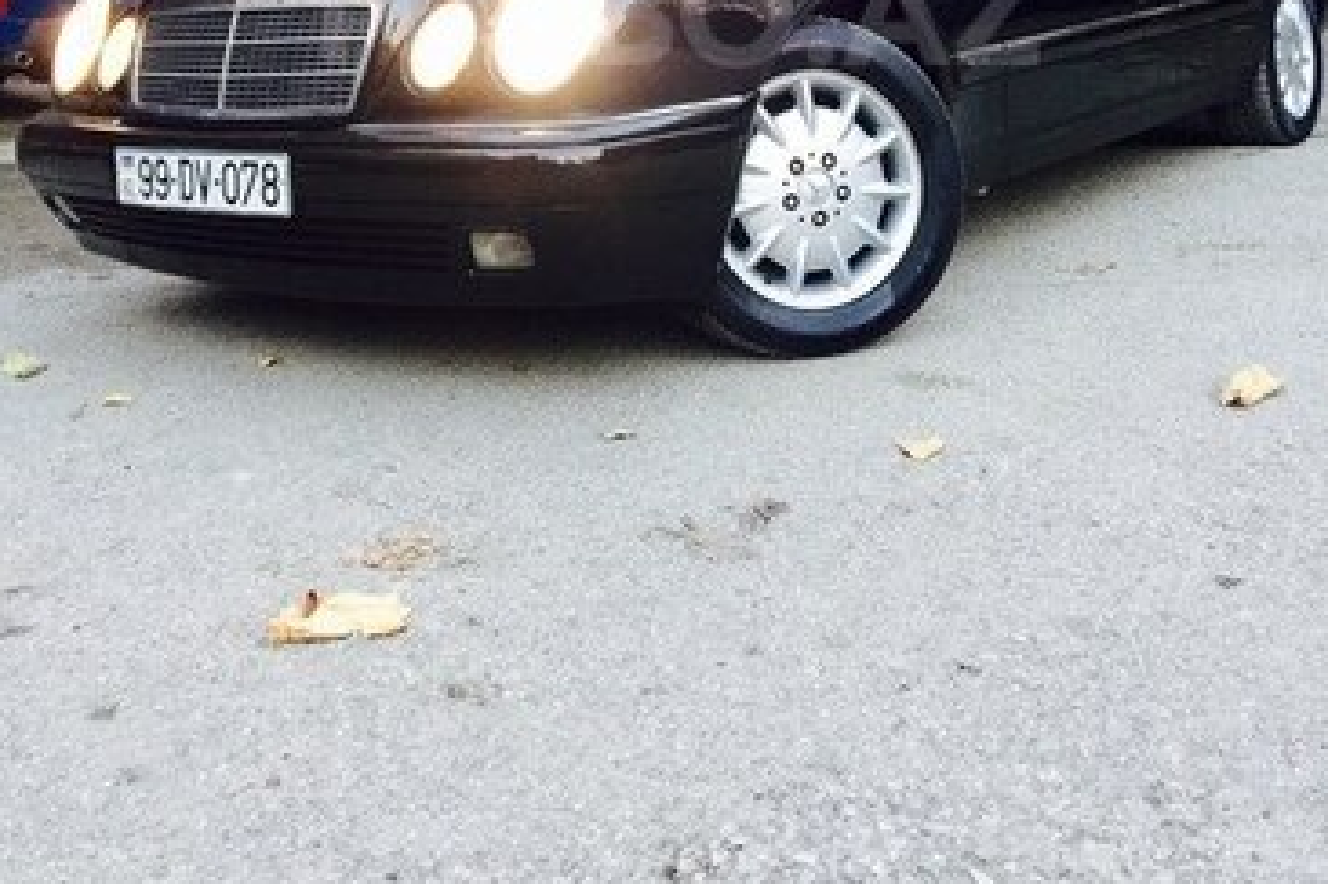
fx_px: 1512
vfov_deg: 30.4
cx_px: 666
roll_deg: +0.3
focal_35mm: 41
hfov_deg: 47.4
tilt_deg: -1.5
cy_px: 11
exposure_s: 1/33
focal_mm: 4.15
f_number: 2.2
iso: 64
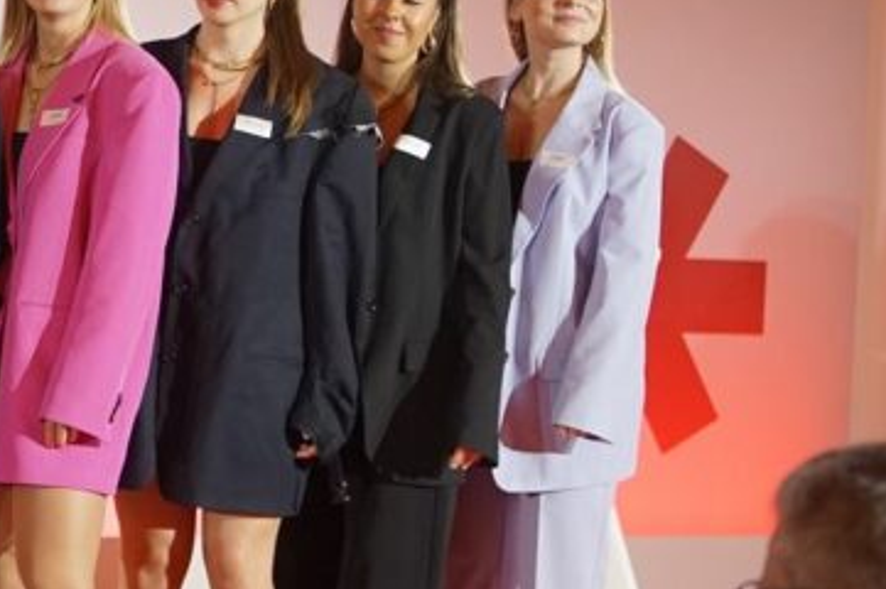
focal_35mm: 131
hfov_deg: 15.2
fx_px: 3221
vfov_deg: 10.4
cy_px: 290
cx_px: -147
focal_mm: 35
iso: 800
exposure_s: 1/90
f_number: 2
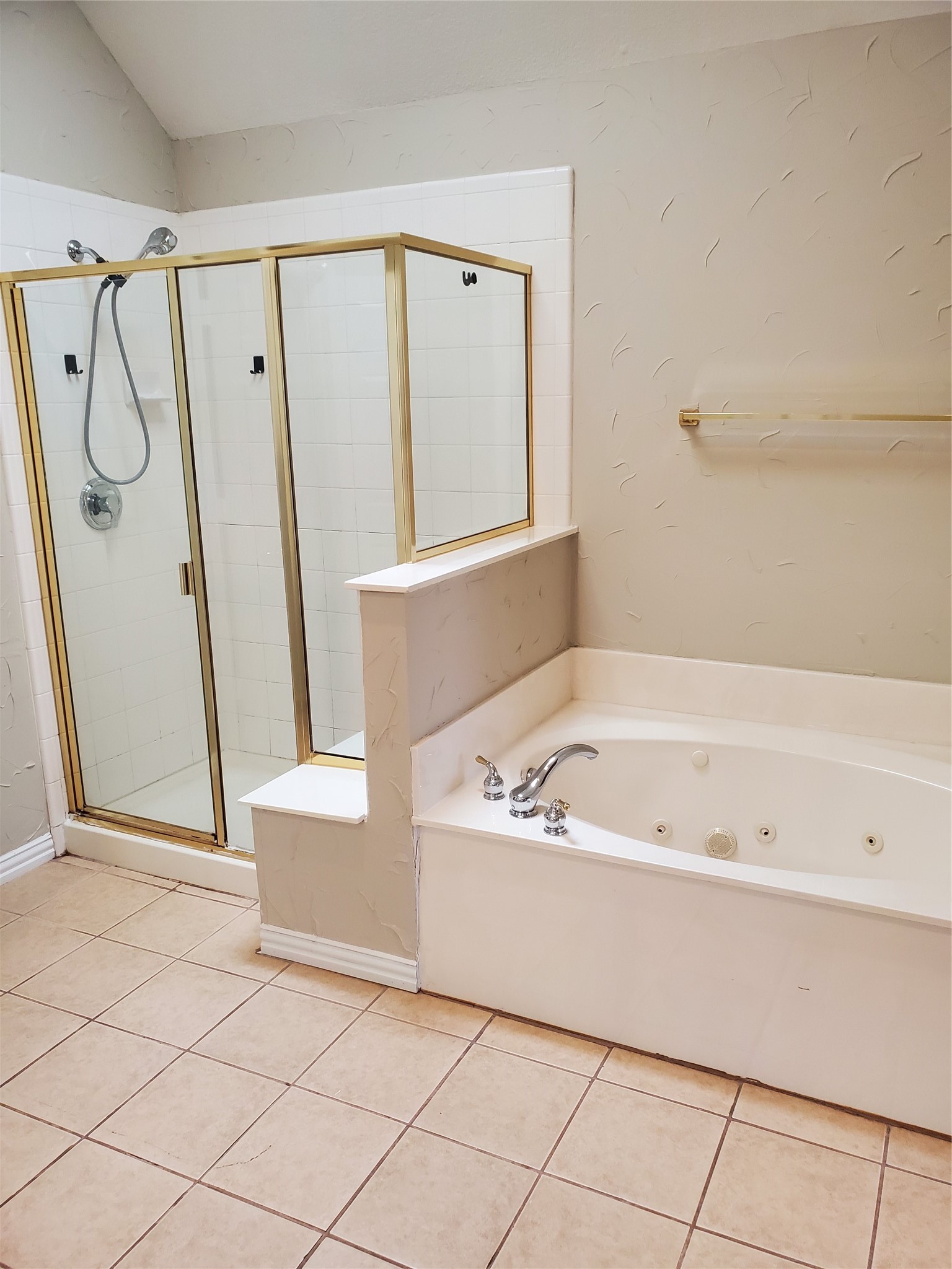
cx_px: 476
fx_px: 953
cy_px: 634
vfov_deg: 67.3
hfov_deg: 53.1
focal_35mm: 26
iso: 200
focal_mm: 4.3
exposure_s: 1/120
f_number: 2.4
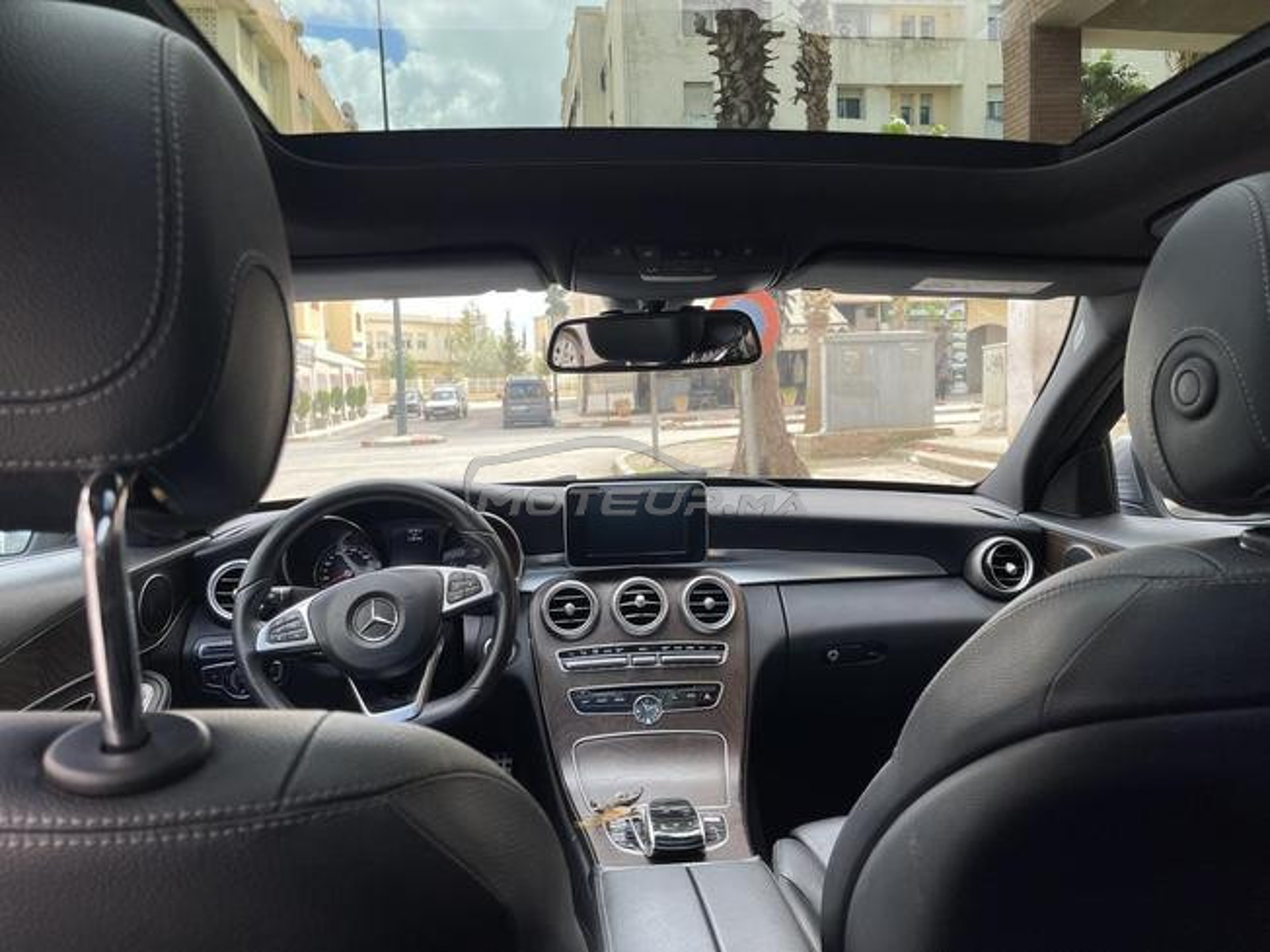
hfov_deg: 67.3
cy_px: 476
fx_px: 954
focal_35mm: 26
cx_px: 635
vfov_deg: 53.1
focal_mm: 5.1
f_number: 1.6
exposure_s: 1/236
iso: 32
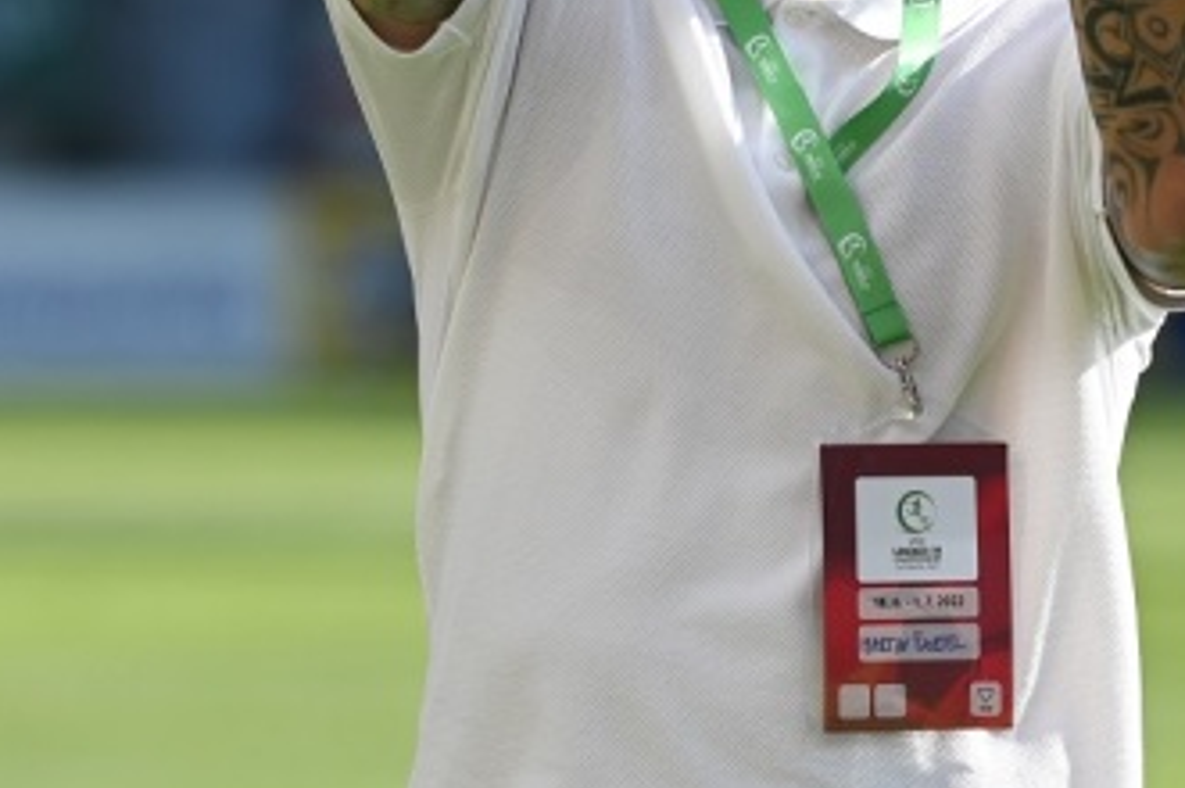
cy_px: 107
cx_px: 519
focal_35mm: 580
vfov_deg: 2.4
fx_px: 19072
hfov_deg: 3.6
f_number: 2.8
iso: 125
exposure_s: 1/1600
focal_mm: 160
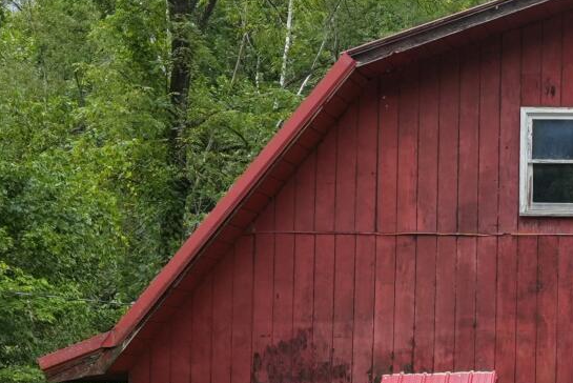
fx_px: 1401
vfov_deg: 15.3
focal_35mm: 88
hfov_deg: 20.8
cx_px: 768
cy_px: 374
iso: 640
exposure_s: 1/320
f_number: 7.1
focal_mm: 16
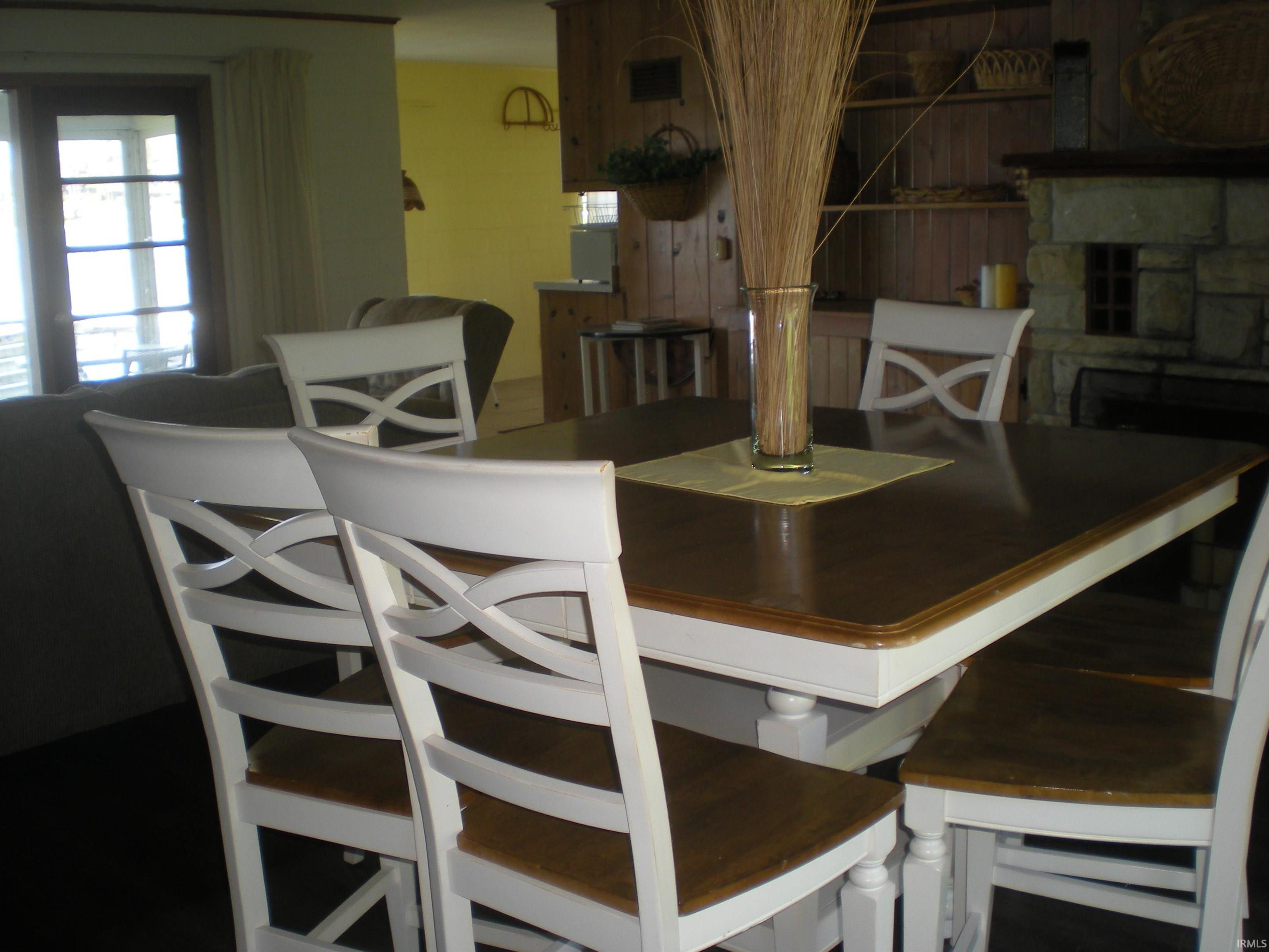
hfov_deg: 49.0
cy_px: 476
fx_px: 1393
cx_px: 634
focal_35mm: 38
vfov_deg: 37.7
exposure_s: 1/30
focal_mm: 6.3
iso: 86
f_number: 3.1
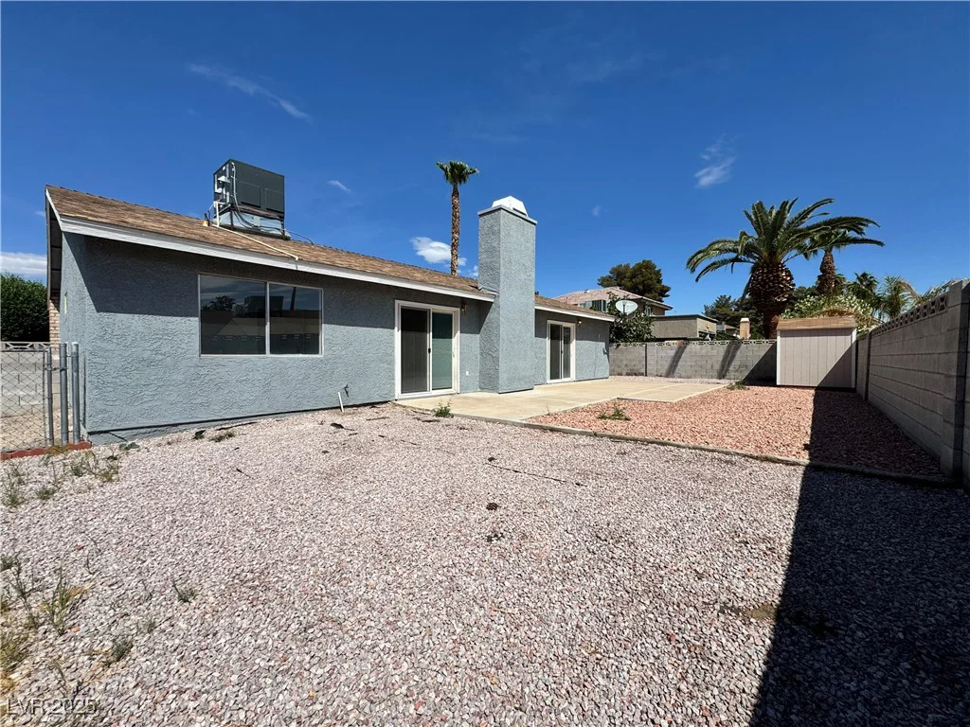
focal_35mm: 14
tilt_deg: -1.6
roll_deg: +0.0
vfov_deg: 85.7
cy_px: 364
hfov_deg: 102.1
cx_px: 485
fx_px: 392
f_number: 2.2
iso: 40
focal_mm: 2.22
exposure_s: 1/3906
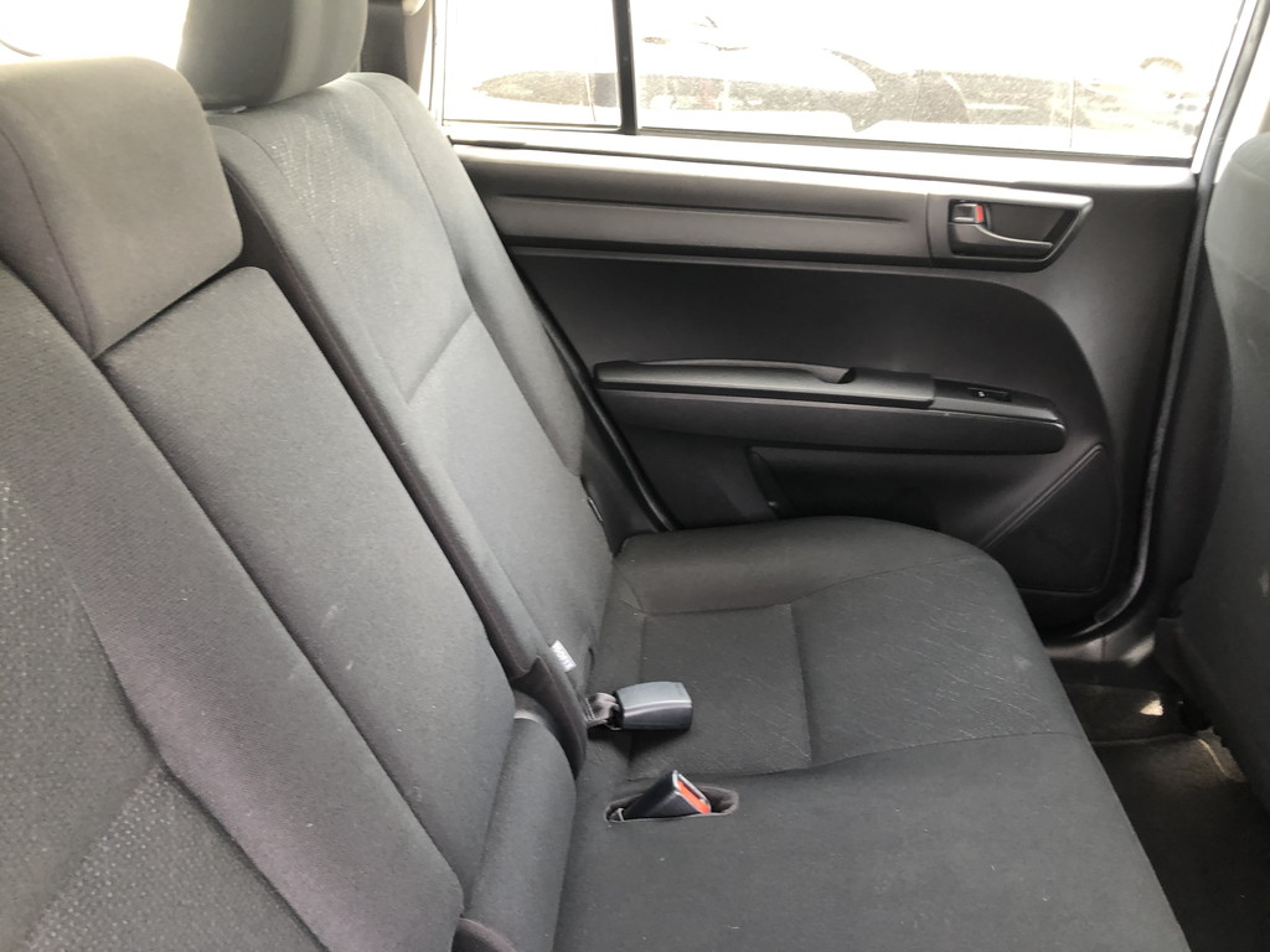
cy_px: 476
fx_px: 1027
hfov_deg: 63.4
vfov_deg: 49.7
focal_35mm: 28
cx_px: 635
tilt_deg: -26.2
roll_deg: -1.1
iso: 32
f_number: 1.8
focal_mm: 4
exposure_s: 1/24
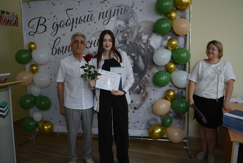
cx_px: 122
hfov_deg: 57.2
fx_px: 223
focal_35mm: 33
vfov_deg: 40.0
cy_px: 82
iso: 450
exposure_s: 1/60
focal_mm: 22
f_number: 4
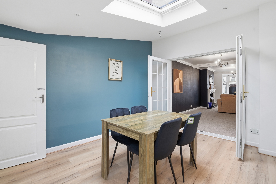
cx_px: 138
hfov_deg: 96.7
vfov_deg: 73.7
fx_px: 123
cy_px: 92
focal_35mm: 16
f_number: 9
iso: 250
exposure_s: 1/8
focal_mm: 16
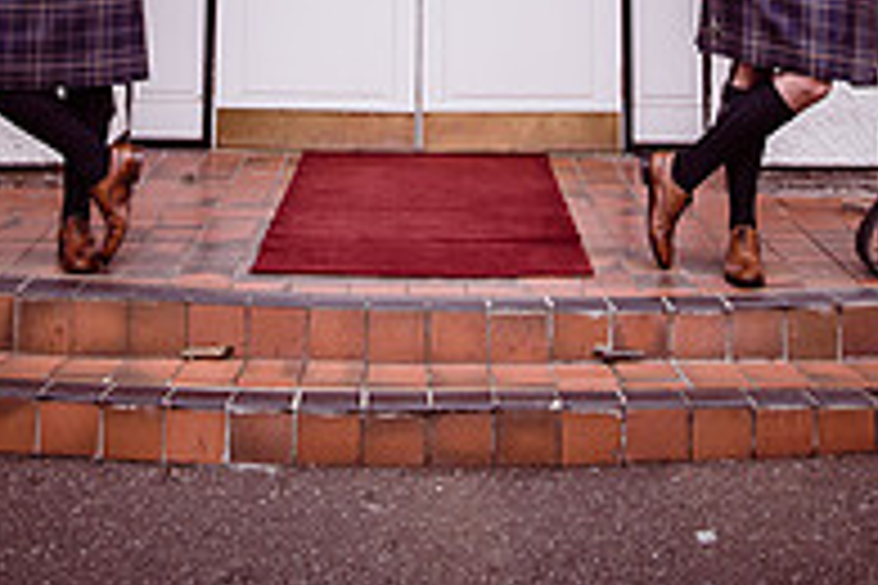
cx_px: 437
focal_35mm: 67
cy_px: -414
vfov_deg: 17.2
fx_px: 1634
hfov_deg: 30.1
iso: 200
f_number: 4.5
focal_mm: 29
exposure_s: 1/1250
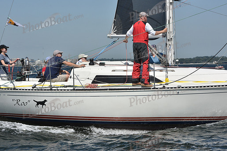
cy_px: 79
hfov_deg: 18.2
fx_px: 707
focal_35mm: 112
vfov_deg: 12.2
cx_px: 106
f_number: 10
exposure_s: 1/1250
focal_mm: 100
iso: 250
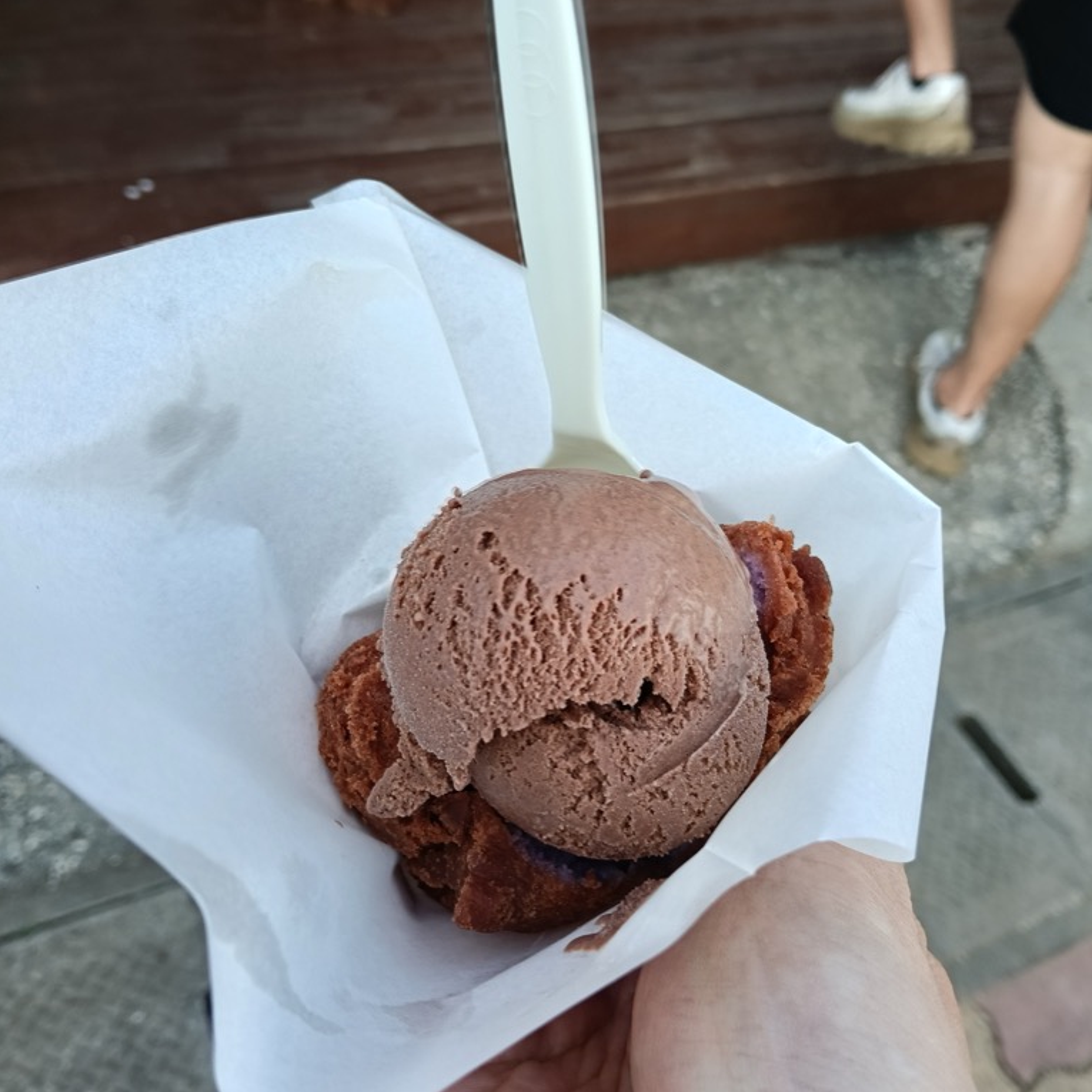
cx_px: 547
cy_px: 501
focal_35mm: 32
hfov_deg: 51.1
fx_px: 1142
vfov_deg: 51.0
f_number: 1.8
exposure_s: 1/123
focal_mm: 3.98
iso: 50
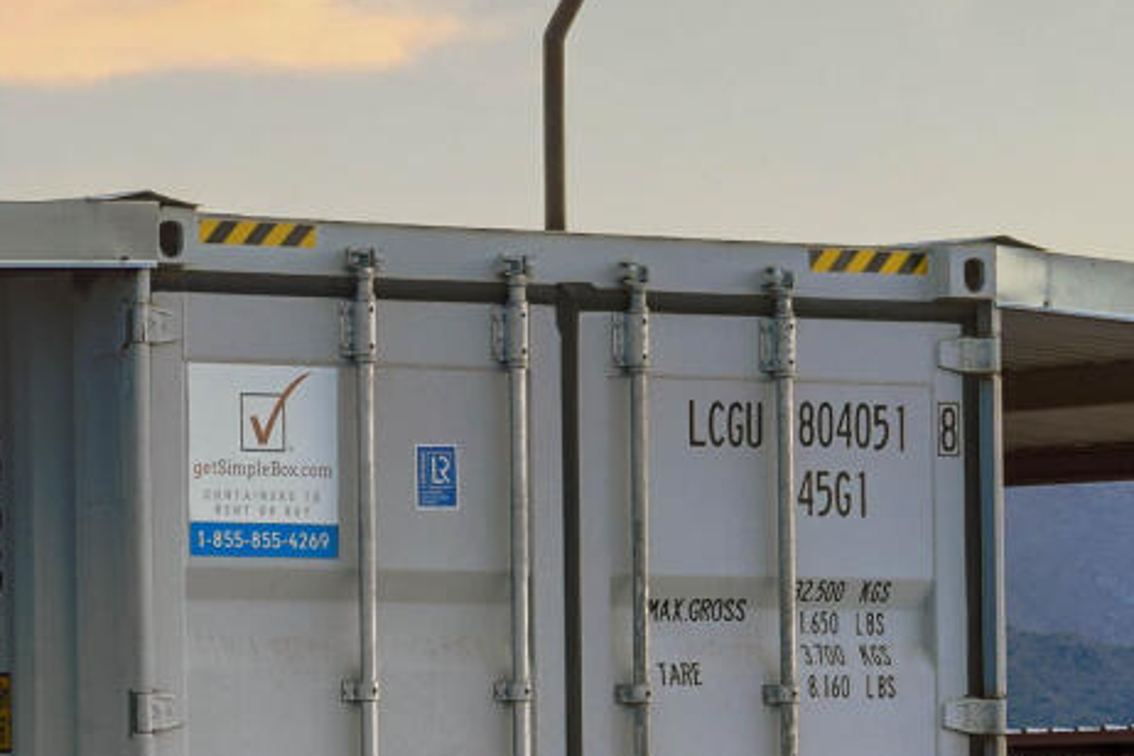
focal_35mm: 266
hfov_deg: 7.7
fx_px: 8378
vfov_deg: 5.2
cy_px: 558
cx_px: -172
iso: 160
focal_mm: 41
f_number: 8
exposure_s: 1/640
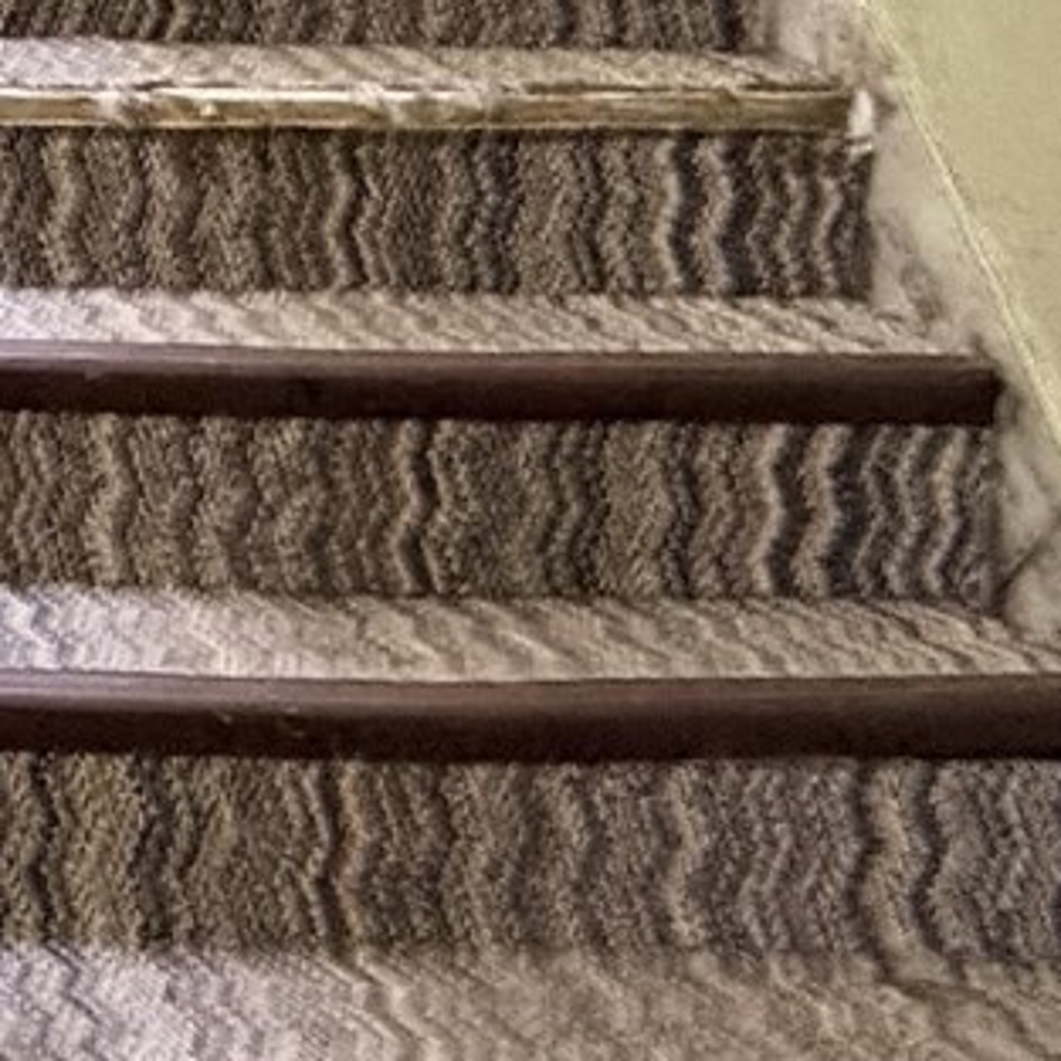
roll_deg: -0.3
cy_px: -180
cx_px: -759
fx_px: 2809
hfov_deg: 17.8
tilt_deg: -5.1
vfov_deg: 20.2
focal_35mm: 81
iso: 500
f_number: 2.2
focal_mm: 2.22
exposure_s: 1/60
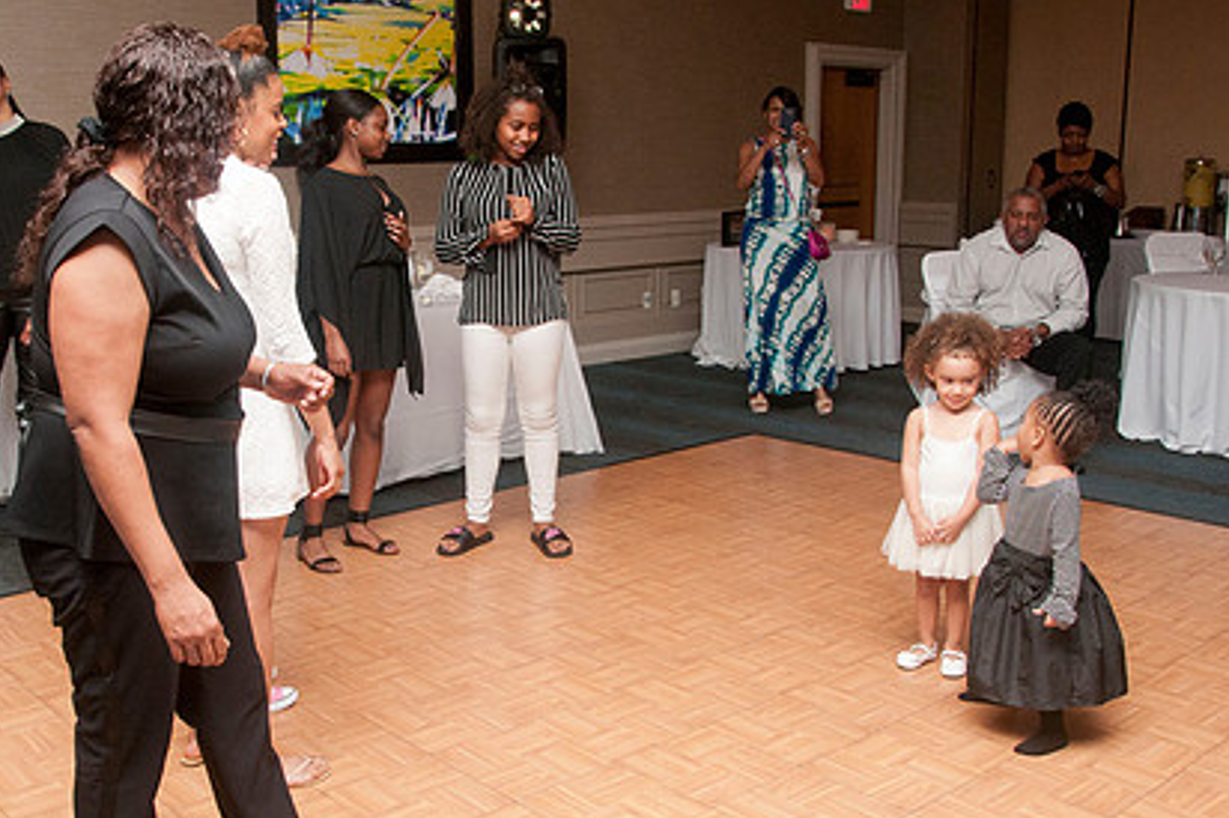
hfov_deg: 50.2
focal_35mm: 38
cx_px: 459
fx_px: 1296
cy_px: 428
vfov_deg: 35.0
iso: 800
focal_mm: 18
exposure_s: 1/125
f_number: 5.6
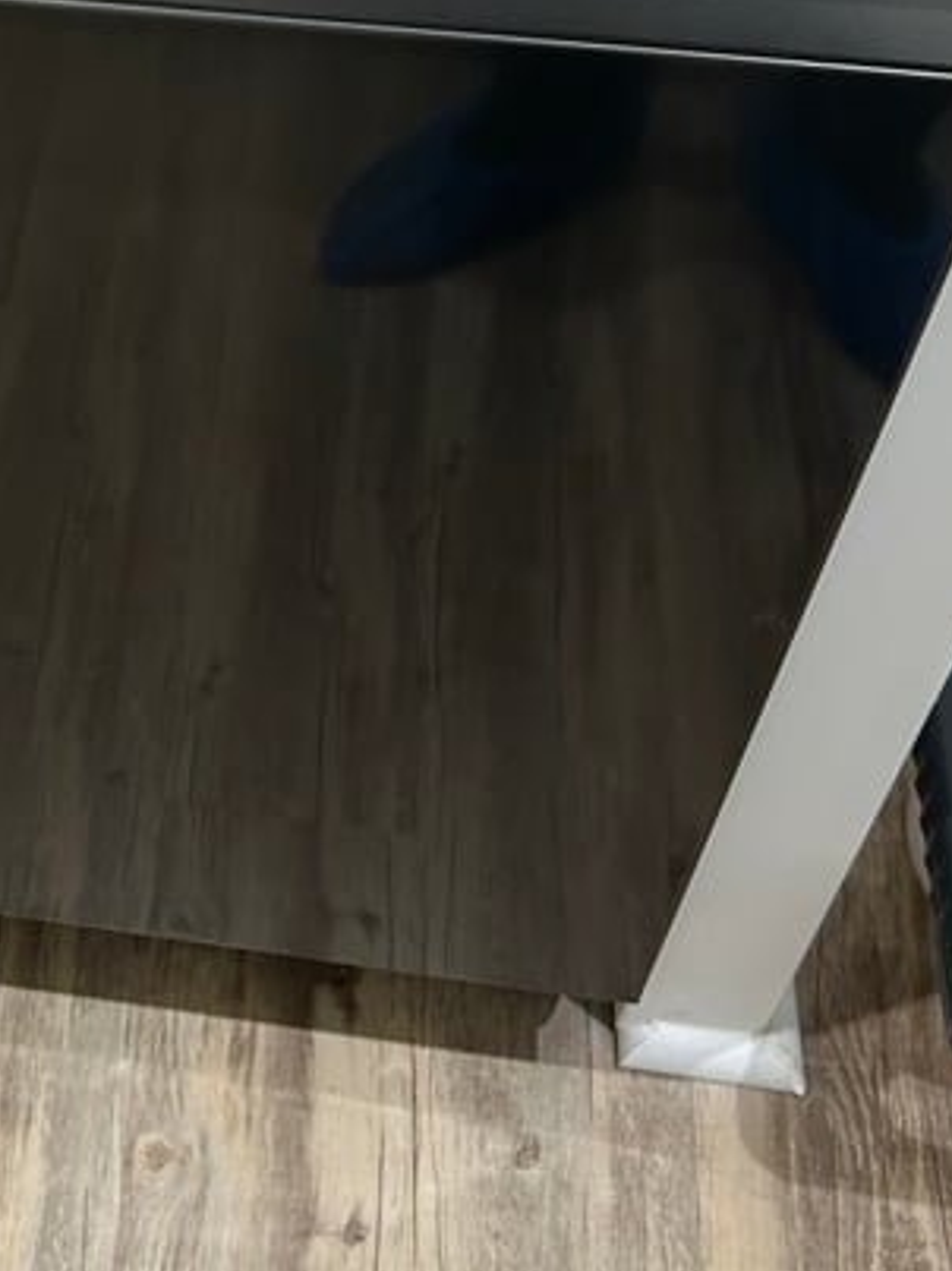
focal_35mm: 66
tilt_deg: -46.9
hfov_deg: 21.3
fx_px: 2421
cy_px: 336
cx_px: -63
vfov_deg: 29.0
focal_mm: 5.7
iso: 125
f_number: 1.5
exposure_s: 1/60
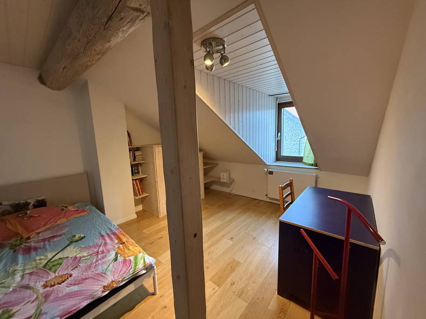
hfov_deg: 102.1
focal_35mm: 14
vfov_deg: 85.6
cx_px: 213
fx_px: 172
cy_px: 160
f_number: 2.2
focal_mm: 2.22
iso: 640
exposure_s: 1/100
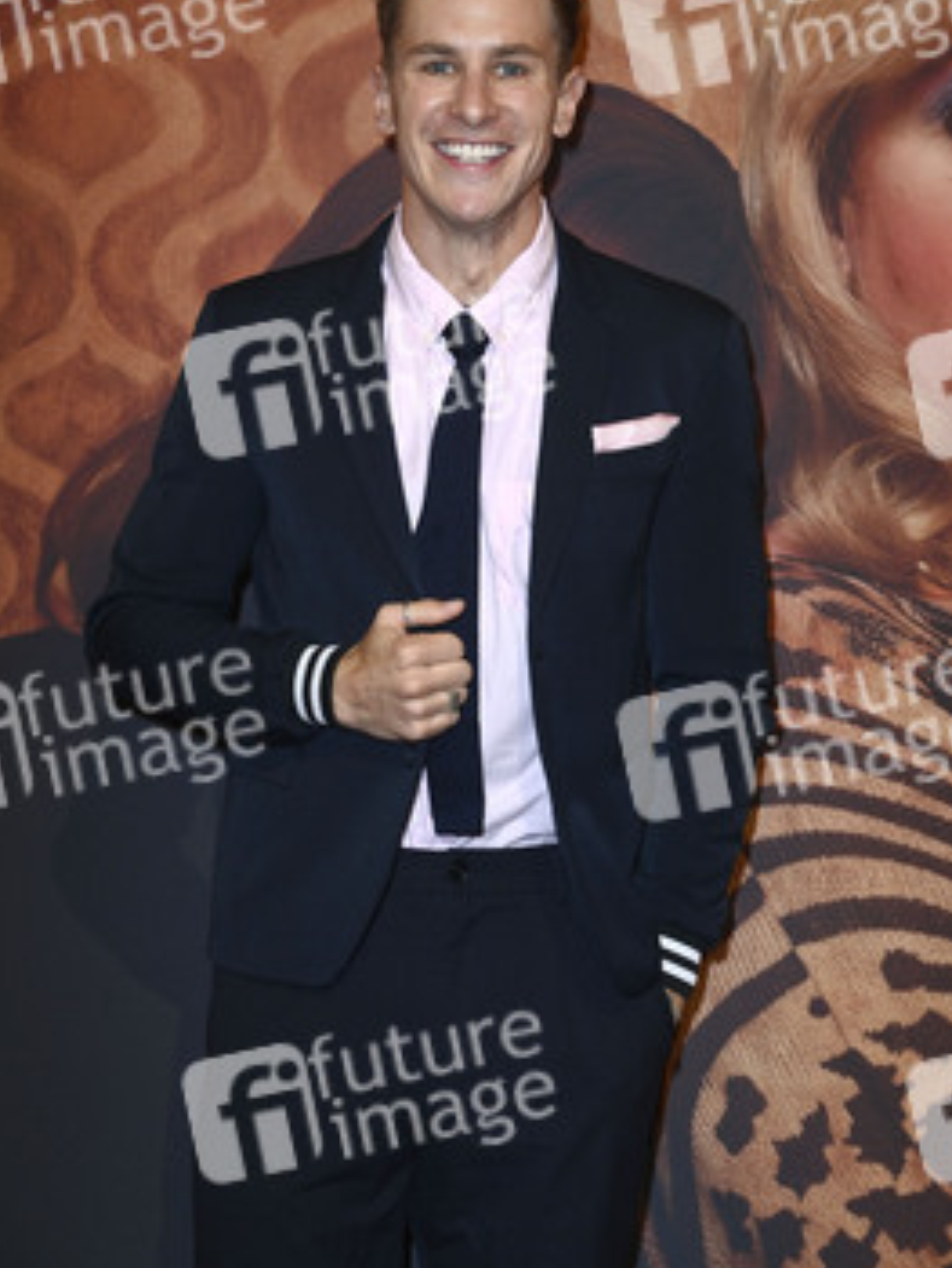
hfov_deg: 16.4
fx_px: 3296
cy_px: 554
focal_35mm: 90
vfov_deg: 21.7
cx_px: 474
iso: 1250
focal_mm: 82
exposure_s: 1/250
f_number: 5.6
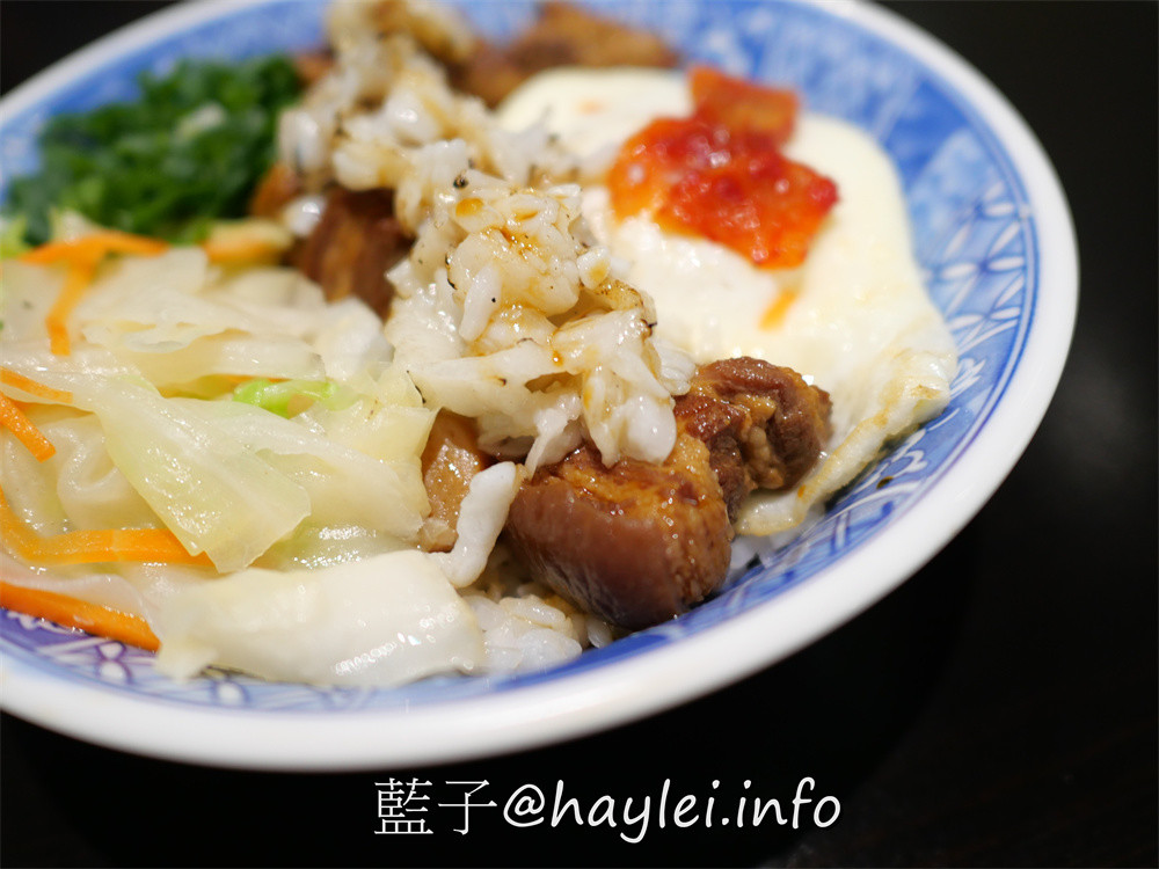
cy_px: 434
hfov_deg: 60.0
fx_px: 1004
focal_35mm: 30
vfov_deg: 46.8
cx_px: 580
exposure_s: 1/60
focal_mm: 15
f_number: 1.7
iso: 500
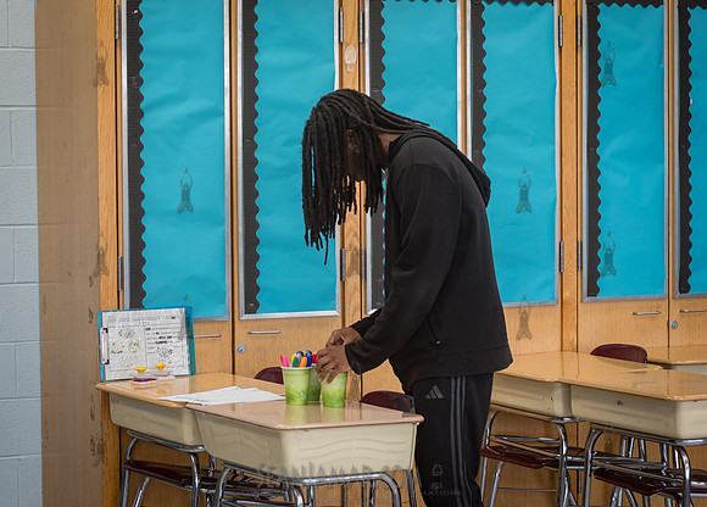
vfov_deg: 15.9
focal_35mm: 90
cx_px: 327
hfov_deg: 22.1
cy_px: 254
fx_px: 1814
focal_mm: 80
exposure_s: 1/200
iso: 1000
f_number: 4
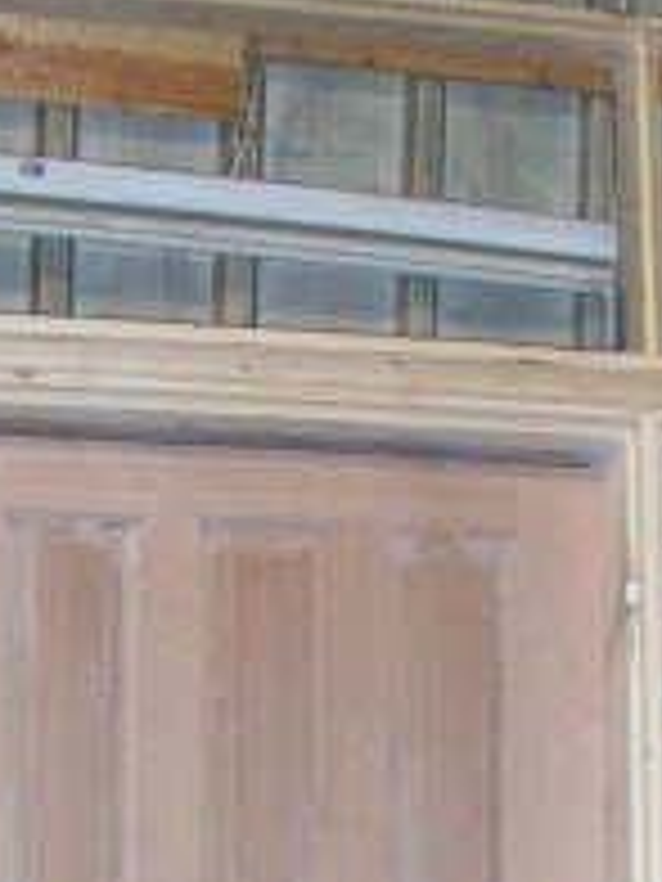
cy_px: 1094
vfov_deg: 20.4
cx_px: 194
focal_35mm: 89
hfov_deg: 16.5
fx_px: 2269
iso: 320
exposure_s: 1/60
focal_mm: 5.7
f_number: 2.8
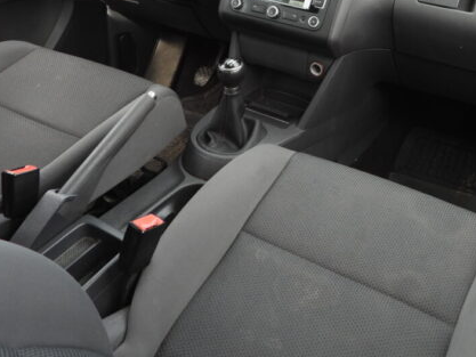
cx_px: 285
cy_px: 68
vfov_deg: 34.0
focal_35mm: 41
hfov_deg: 45.5
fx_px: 564
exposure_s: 1/80
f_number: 2.8
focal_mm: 4.3
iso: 100
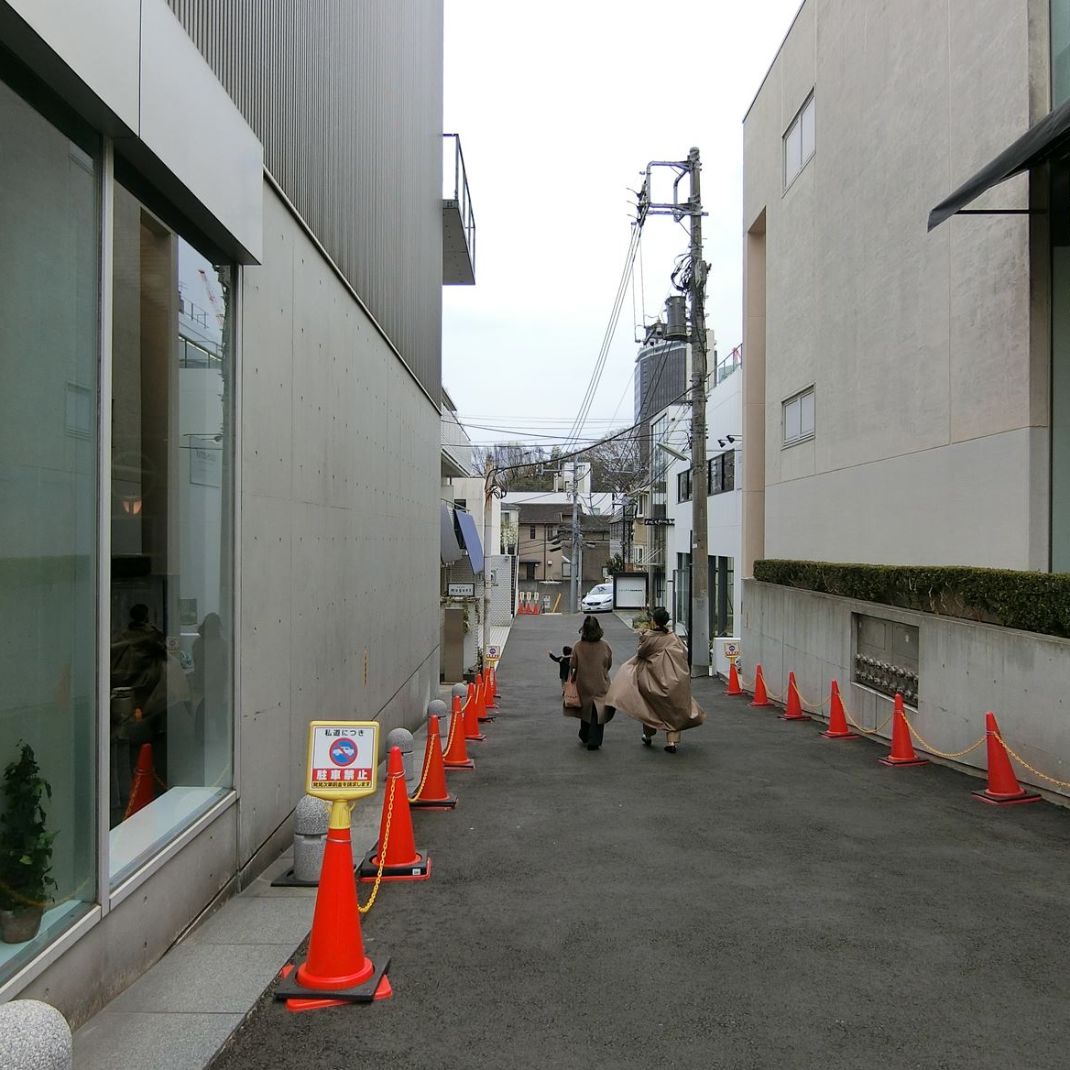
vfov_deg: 67.3
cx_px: 517
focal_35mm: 23
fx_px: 804
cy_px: 540
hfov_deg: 67.2
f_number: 6.9
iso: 80
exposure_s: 1/160
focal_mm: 4.06
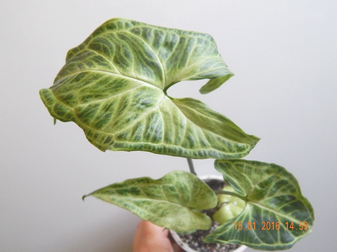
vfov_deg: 45.4
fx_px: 302
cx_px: 168
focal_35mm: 31
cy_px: 126
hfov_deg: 58.4
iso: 400
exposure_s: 1/30
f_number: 3.2
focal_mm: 5.6
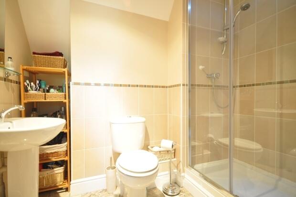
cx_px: 148
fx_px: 148
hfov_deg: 90.1
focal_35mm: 18
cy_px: 98
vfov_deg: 67.3
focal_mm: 12
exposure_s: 1.6
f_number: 4.5
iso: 200
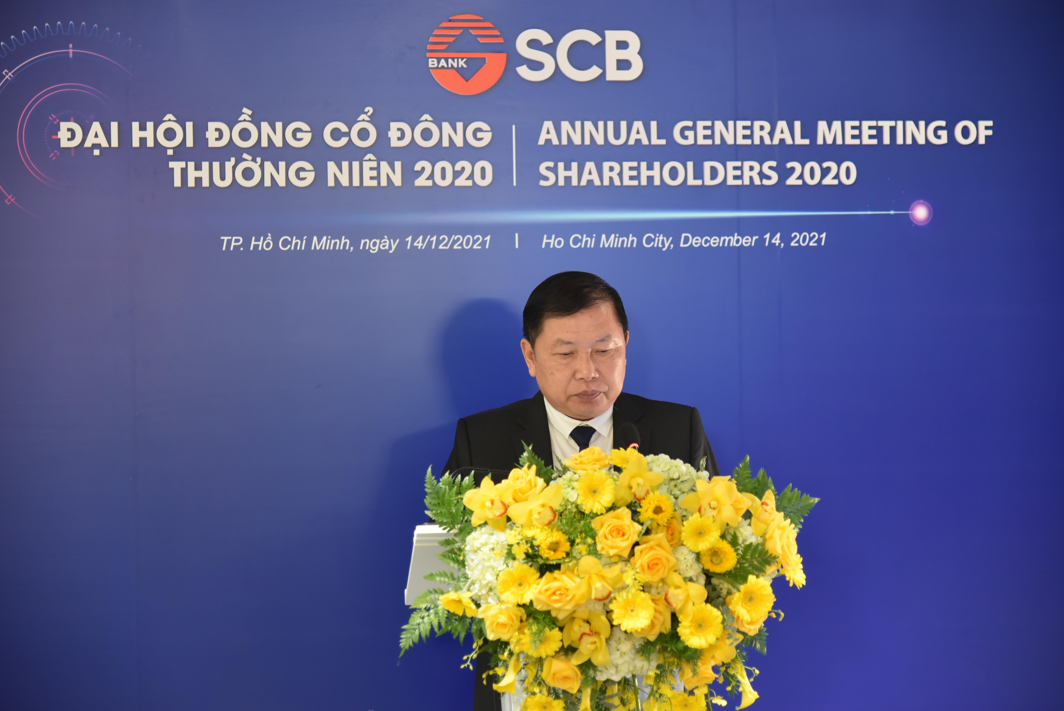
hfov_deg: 24.8
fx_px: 2425
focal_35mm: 82
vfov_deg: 16.7
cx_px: 532
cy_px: 356
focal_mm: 82
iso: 1100
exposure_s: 1/60
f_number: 4
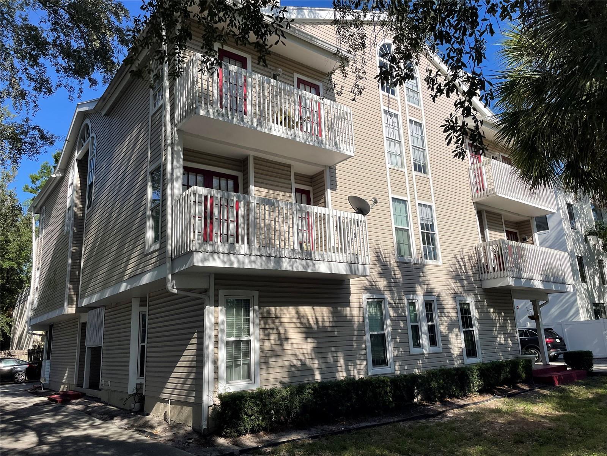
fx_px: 456
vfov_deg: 53.1
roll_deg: +3.1
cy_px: 228
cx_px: 304
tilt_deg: +13.3
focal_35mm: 26
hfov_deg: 67.3
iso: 32
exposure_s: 1/3610
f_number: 1.6
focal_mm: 4.2
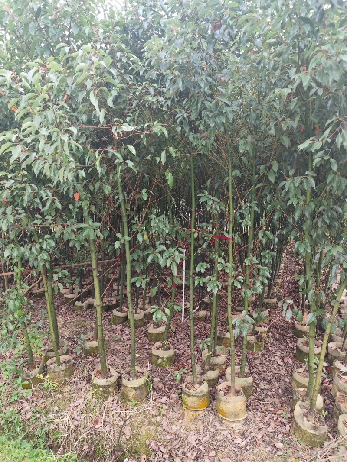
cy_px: 231
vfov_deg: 73.9
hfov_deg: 58.9
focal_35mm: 23
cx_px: 174
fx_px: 307
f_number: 1.65
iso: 100
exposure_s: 1/100
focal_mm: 6.19
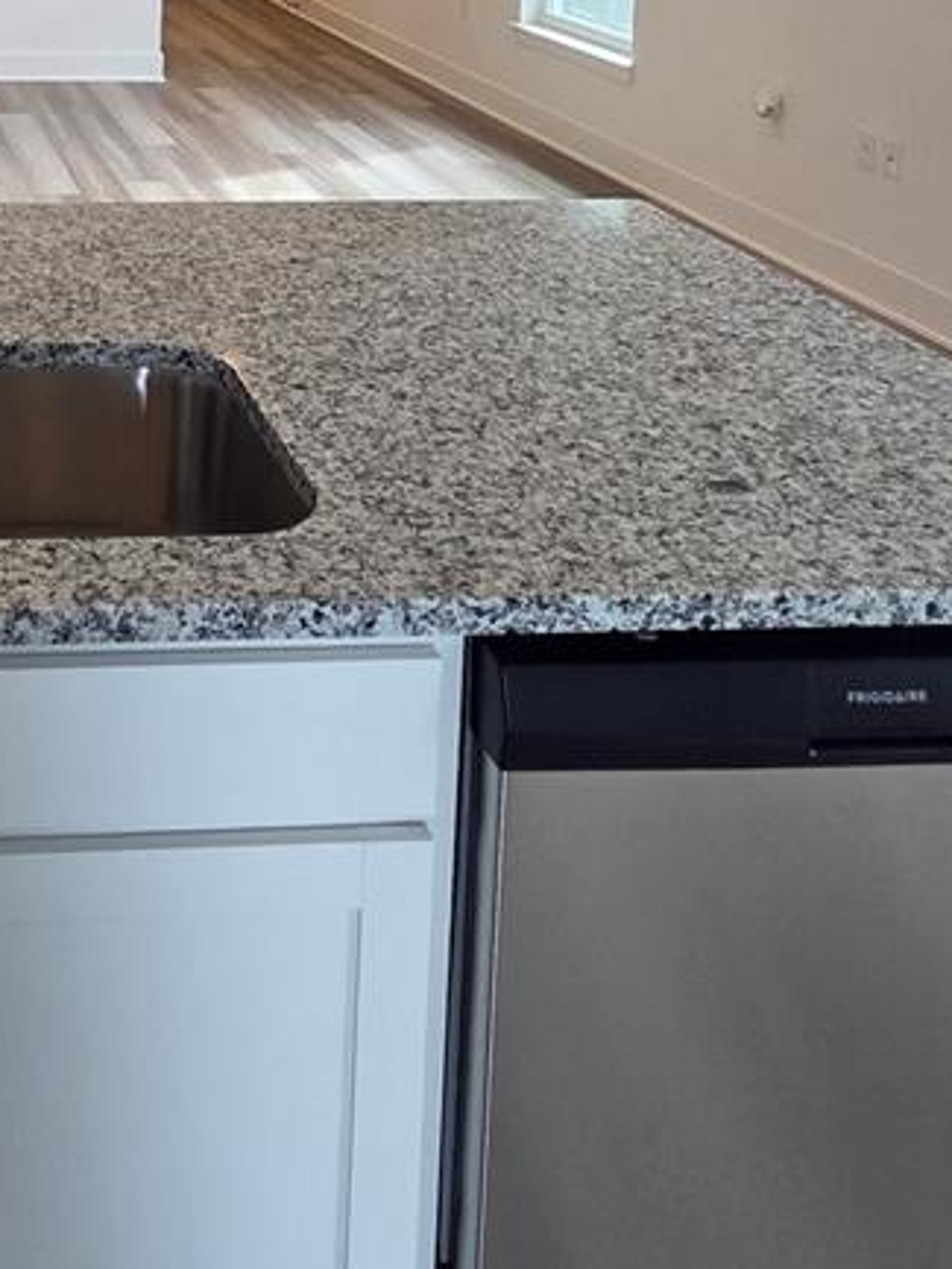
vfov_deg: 41.8
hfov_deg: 34.5
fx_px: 1319
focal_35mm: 36
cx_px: -82
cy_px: -97
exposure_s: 1/120
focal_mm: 2.2
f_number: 2.2
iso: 250
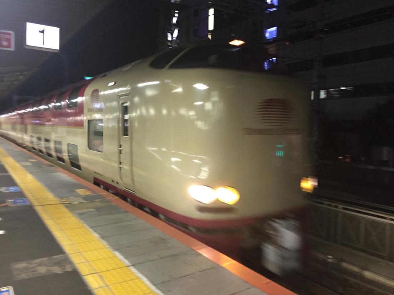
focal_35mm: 29
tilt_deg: -3.8
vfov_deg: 48.2
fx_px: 330
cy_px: 148
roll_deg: -2.1
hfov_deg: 61.7
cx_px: 197
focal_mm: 4.15
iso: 200
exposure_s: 1/30
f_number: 2.2
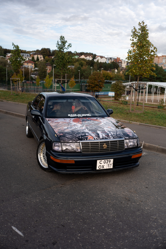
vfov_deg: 54.4
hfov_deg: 37.9
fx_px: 242
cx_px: 83
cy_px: 124
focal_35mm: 35
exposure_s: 1/1250
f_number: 2.2
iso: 100
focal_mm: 35
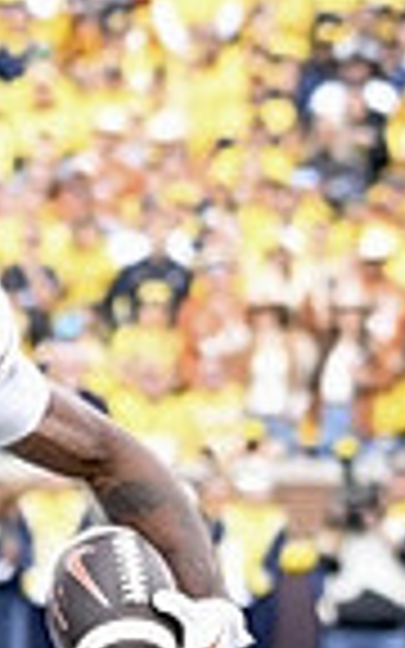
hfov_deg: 1.3
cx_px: -396
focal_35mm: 988
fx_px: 17448
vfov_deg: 2.1
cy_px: 666
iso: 1600
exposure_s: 1/1600
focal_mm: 160
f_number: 5
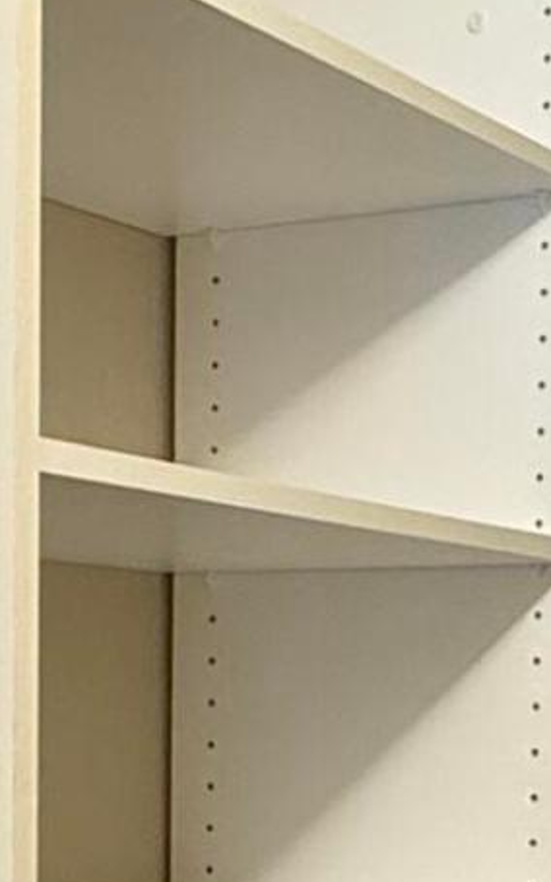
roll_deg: +0.2
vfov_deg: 21.5
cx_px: 435
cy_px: 832
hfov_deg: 13.8
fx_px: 2261
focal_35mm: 94
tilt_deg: -3.0
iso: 250
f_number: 2.2
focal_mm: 2.22
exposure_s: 1/60
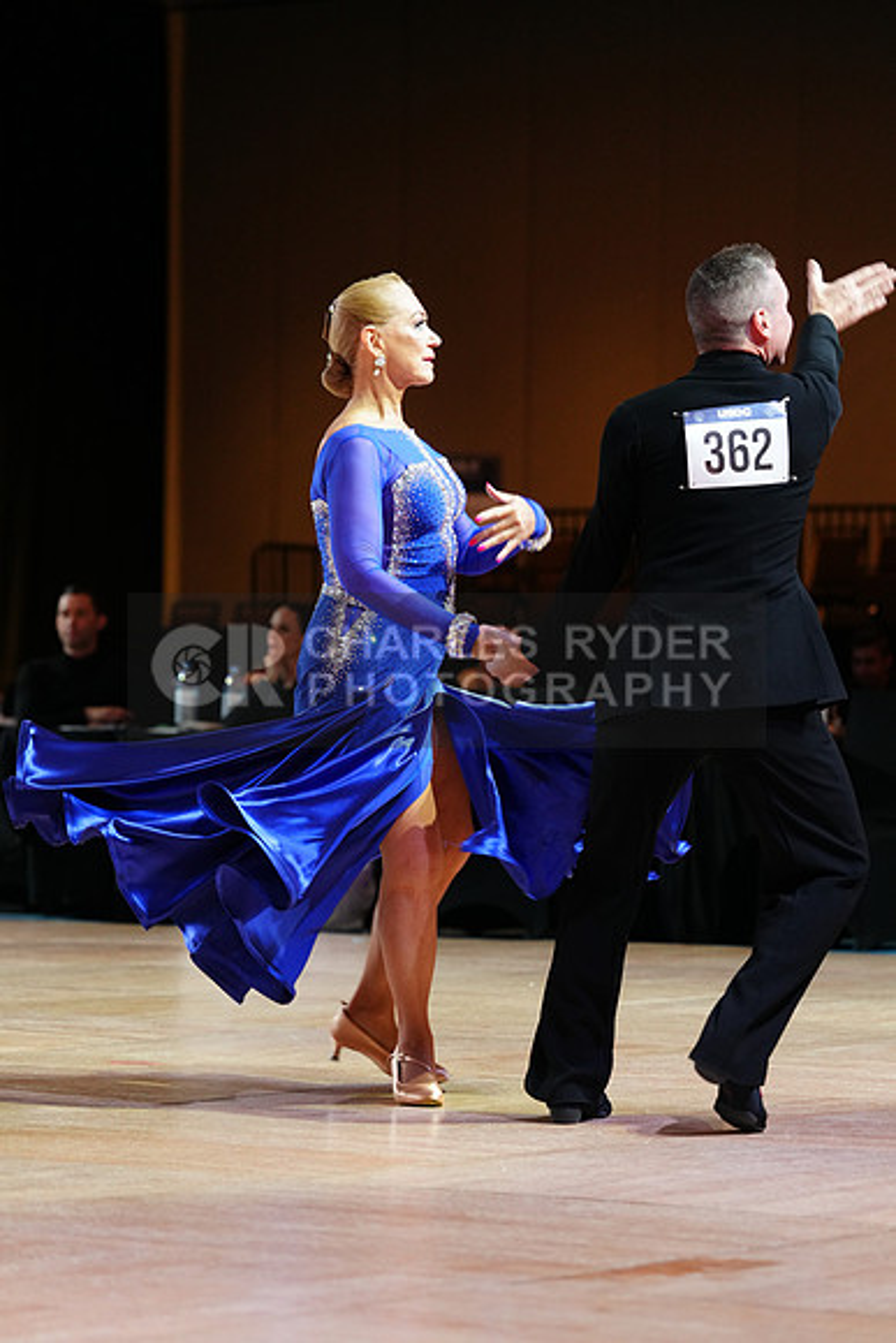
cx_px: 448
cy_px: 672
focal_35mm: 135
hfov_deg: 10.2
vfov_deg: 15.2
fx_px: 5037
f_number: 4
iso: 2500
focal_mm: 135
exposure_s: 1/250
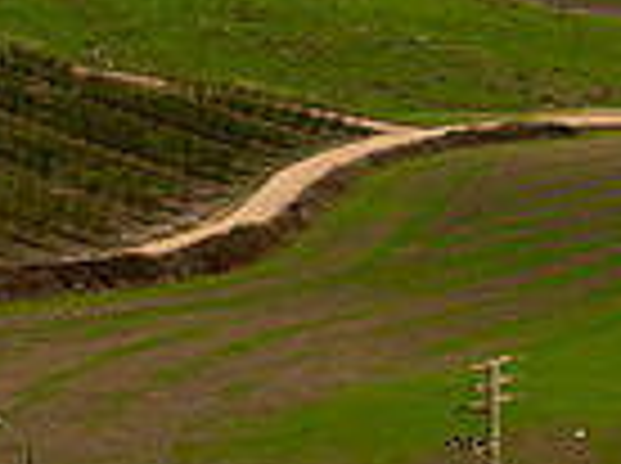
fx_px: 2758
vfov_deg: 9.3
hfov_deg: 12.8
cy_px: -286
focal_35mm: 154
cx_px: 166
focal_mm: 38
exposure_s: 1/1000
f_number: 3.5
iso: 100
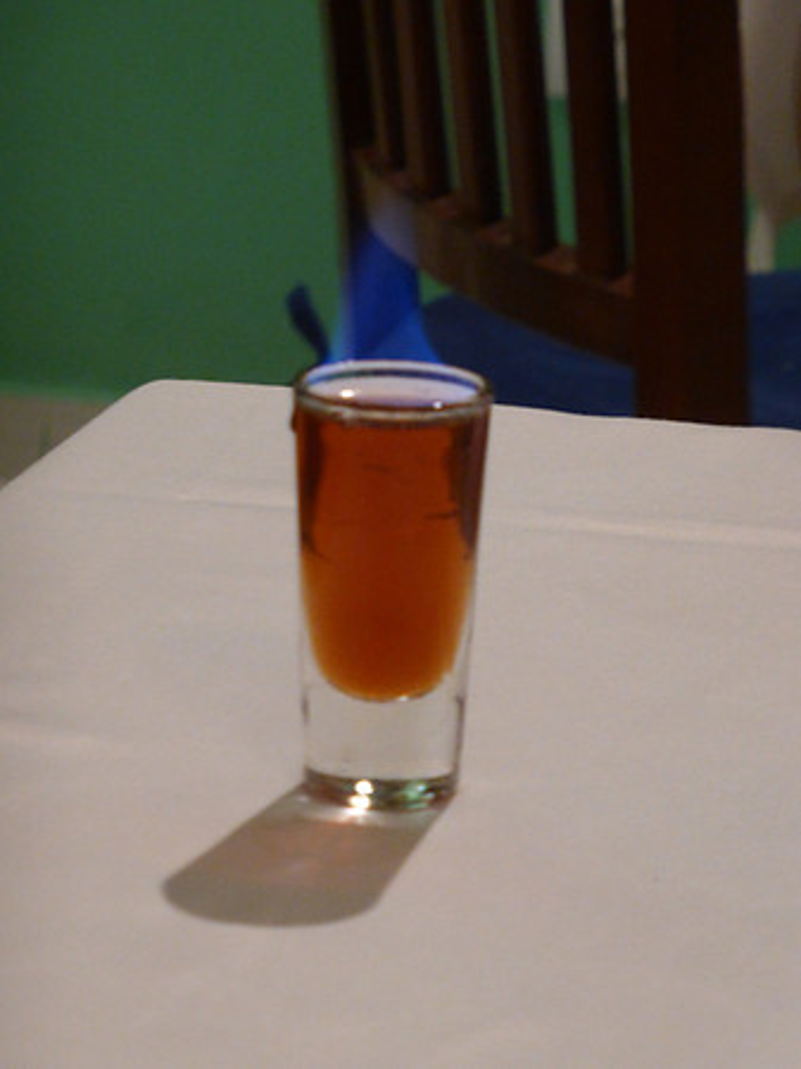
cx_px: 400
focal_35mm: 193
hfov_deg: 7.7
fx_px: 5960
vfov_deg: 10.3
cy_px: 534
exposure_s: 1/4
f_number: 5.4
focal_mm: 31.3
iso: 640
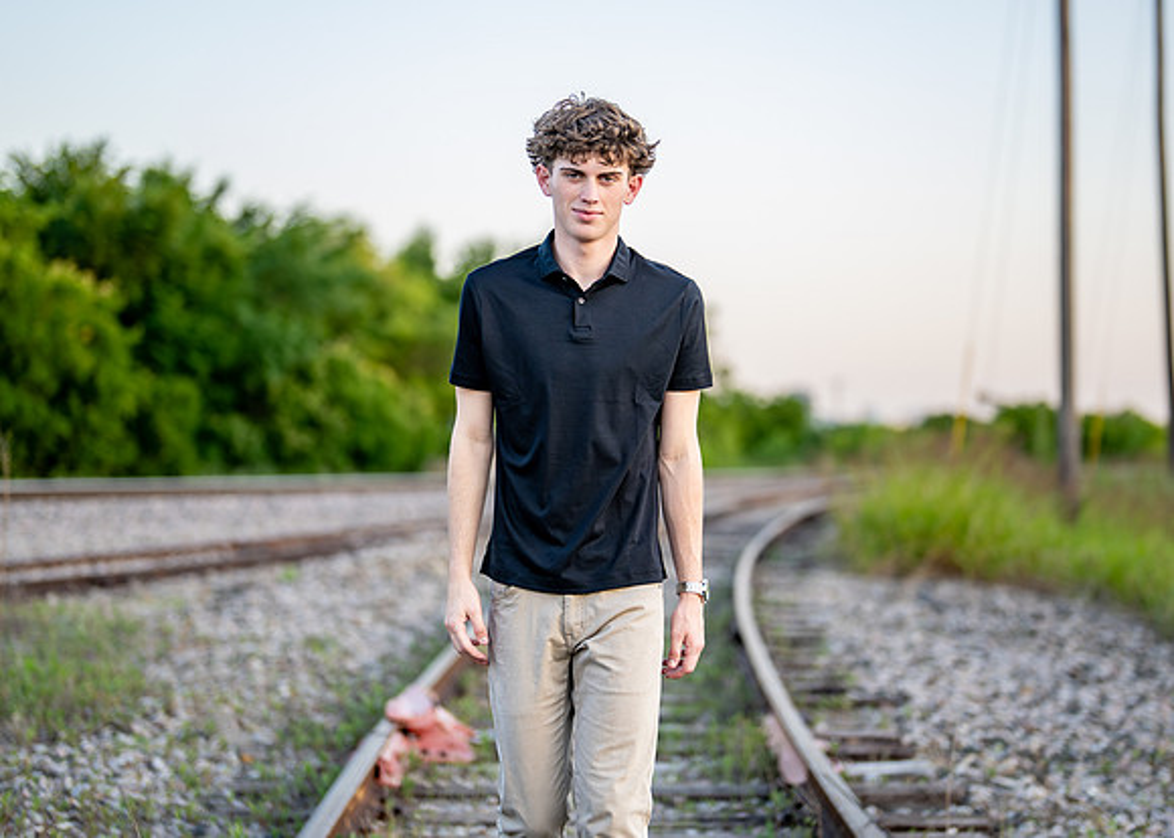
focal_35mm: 69
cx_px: 620
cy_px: 376
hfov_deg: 28.6
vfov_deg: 20.6
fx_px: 2304
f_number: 1.2
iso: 160
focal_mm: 50
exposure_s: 1/640
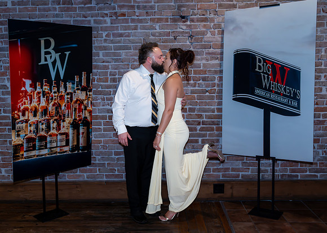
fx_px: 362
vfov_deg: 35.7
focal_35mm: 39
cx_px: 152
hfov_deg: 48.6
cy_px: 116
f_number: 4
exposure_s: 1/250
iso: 6400
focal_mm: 35
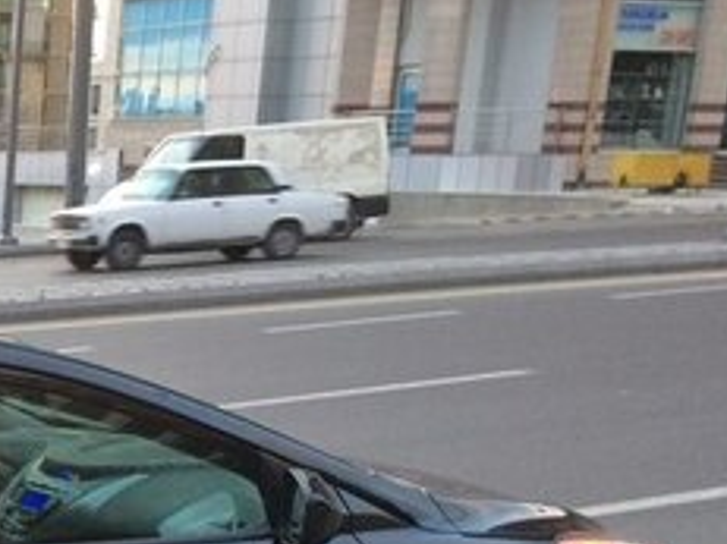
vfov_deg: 16.7
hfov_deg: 20.8
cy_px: 715
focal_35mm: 83
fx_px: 1742
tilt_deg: -17.4
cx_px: -299
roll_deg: -0.3
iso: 50
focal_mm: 4.15
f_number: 2.2
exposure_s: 1/33
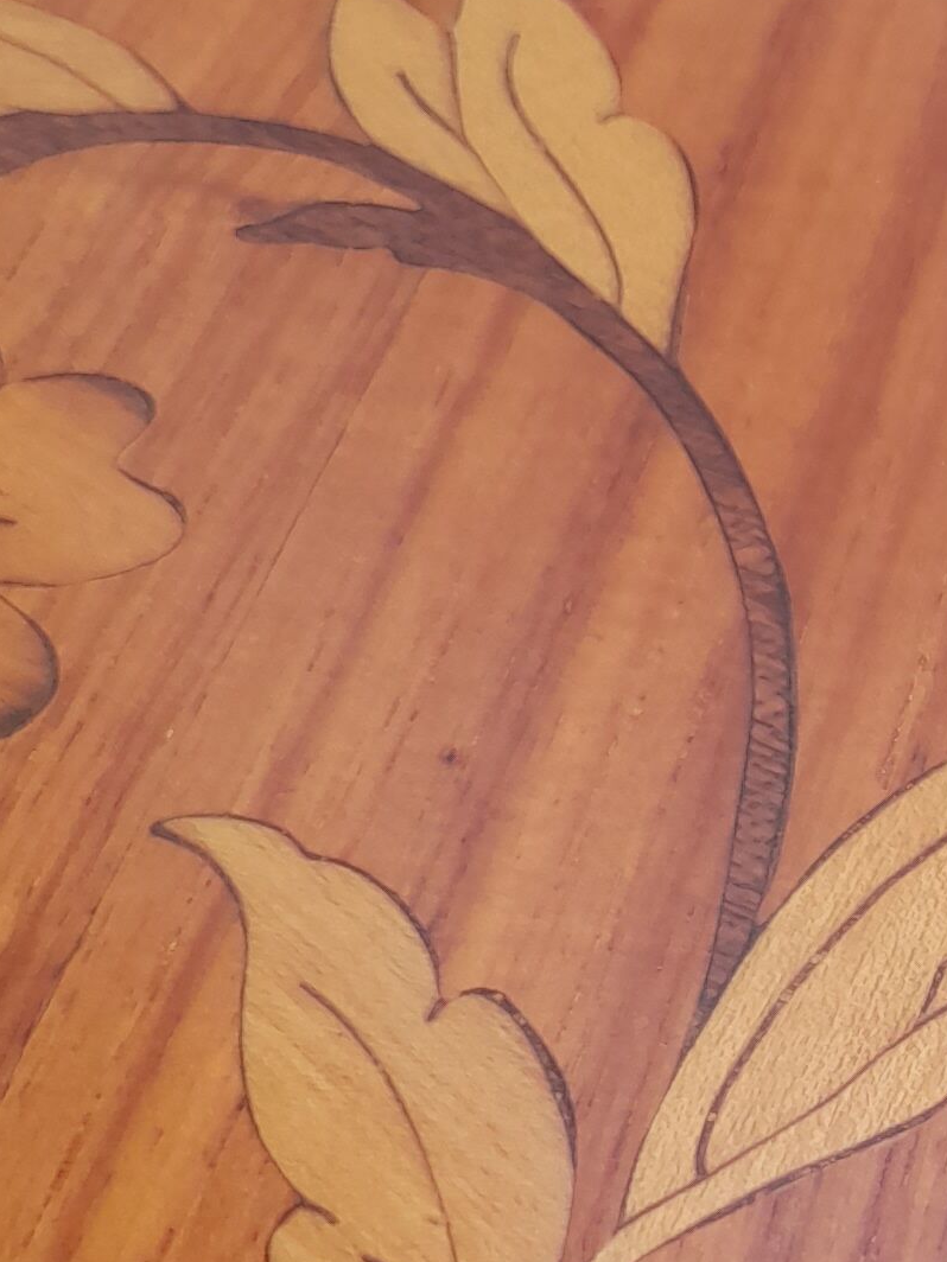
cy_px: 1160
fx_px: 3429
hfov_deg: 14.4
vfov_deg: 20.4
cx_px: 1545
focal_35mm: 94
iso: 20
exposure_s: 1/100
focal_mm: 4.6
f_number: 2
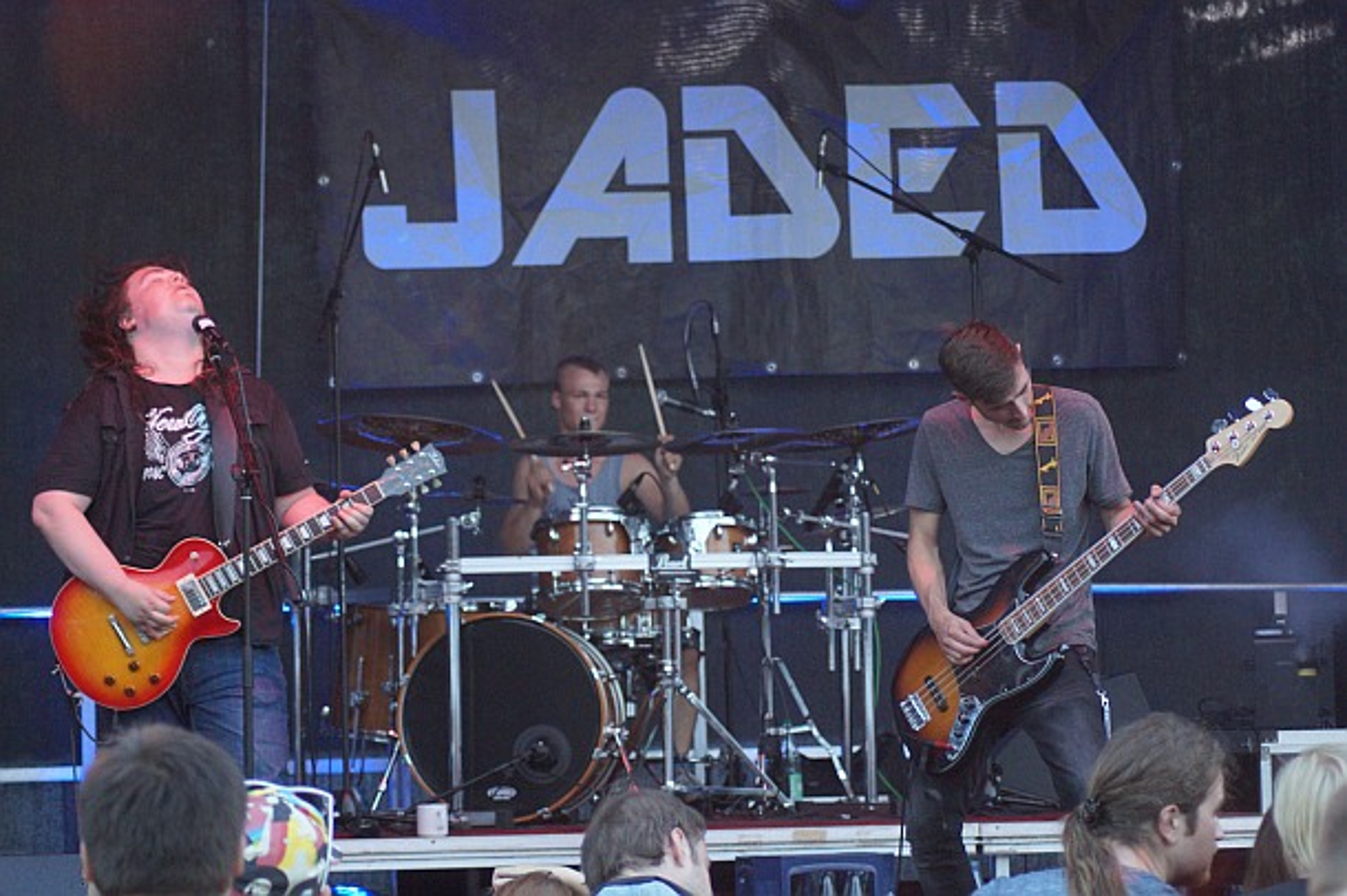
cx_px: 674
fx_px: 5048
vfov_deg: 10.1
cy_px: 448
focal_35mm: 135
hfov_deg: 15.2
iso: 2000
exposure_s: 1/160
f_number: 4
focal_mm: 90
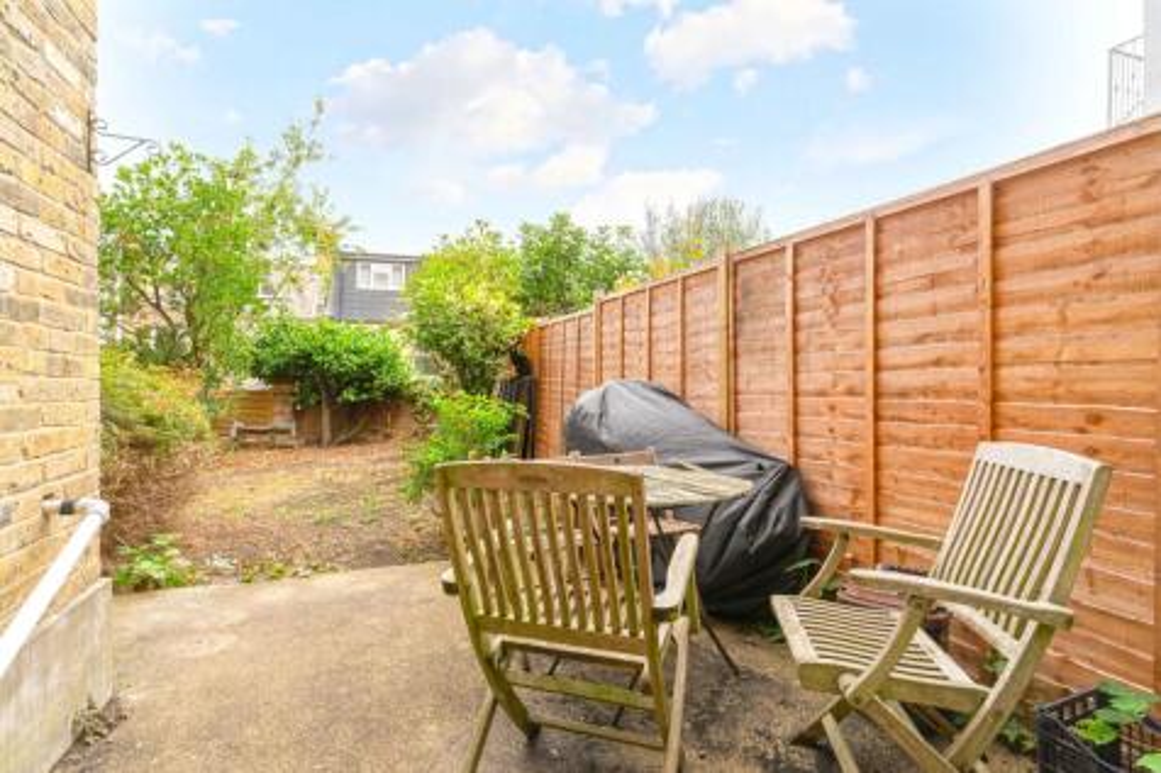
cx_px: 580
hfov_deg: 90.0
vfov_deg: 67.3
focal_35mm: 18
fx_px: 580
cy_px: 386
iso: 320
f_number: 8
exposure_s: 1/200
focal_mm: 18
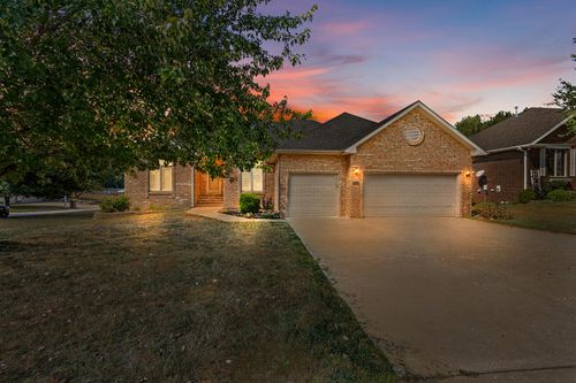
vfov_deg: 73.7
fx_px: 256
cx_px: 288
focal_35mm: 16
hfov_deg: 96.8
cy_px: 192
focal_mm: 16
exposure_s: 1/60
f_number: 18
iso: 400
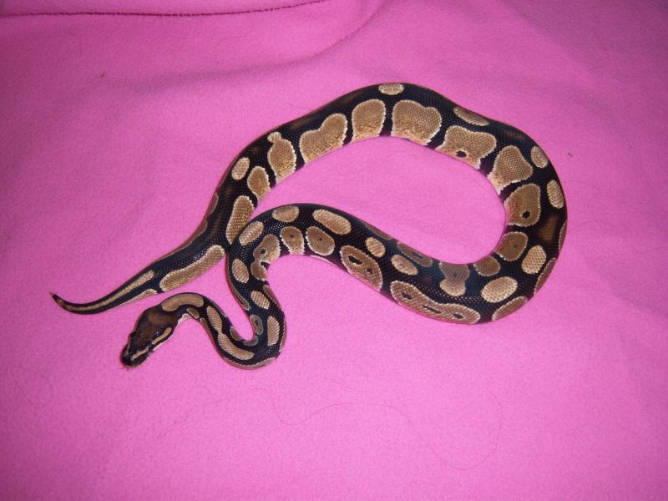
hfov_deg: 51.4
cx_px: 334
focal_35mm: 36
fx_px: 695
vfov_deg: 39.7
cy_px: 250
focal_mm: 7.5
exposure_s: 1/60
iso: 80
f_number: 2.8
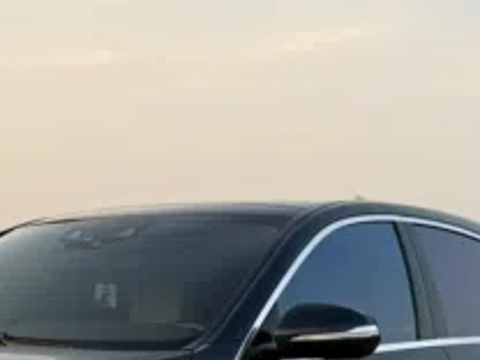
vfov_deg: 17.7
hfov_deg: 25.2
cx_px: 18
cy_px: 549
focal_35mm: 74
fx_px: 1026
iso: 80
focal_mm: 6.76
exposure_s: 1/435
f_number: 1.78
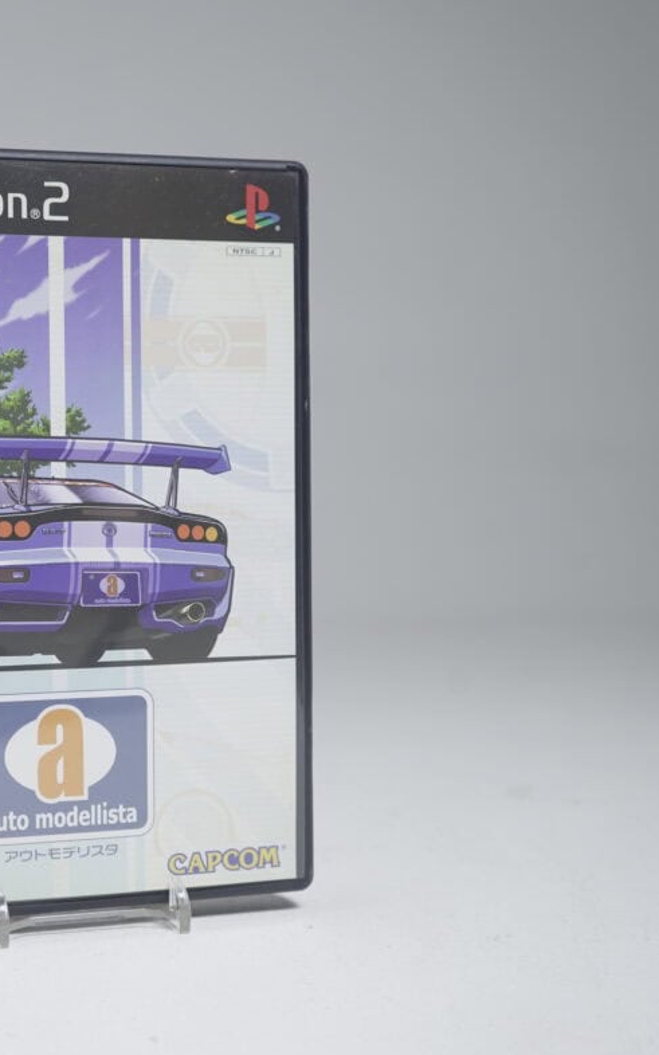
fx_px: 1610
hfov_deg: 22.5
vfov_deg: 36.3
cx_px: 56
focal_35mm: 56
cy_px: 526
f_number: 5.6
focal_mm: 36
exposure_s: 1/30
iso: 640
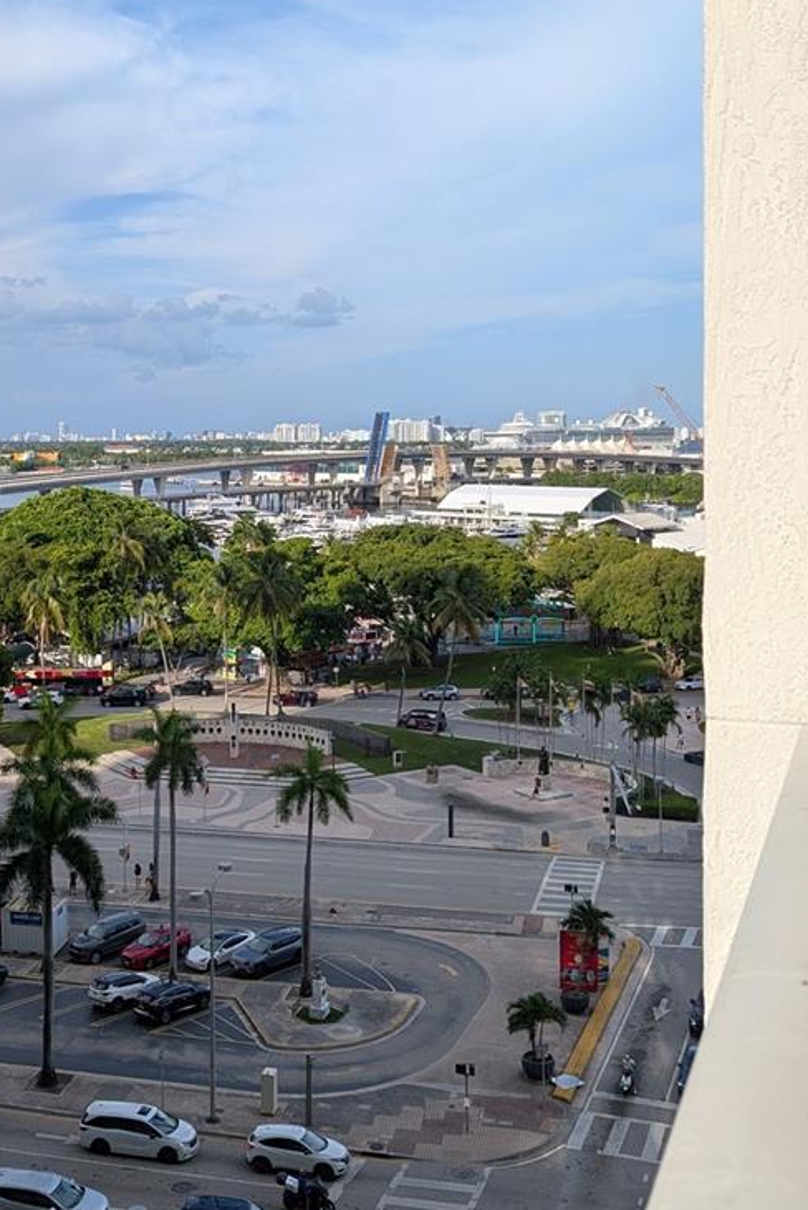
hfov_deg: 32.2
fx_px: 1379
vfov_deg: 47.0
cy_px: 468
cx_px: 229
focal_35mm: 41
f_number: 1.68
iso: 22
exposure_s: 1/835
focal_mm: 6.9
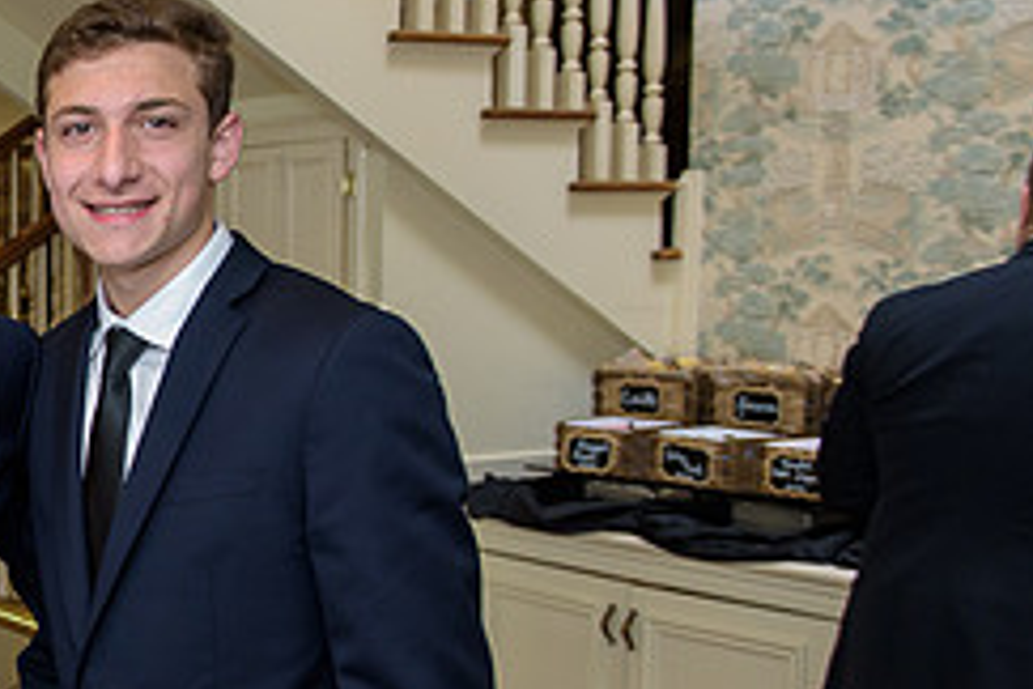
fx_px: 1779
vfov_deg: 21.9
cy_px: 440
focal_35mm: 62
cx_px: -187
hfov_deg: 28.4
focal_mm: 26
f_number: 3.2
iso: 1600
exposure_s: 1/125
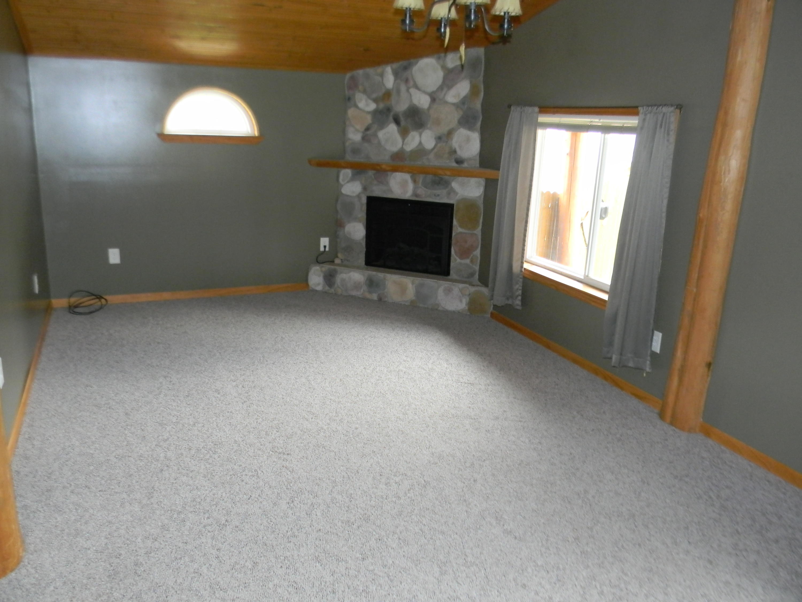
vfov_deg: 49.7
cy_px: 301
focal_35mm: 28
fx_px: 649
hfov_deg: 63.4
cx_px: 401
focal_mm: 5
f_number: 3.5
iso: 331
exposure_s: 1/27
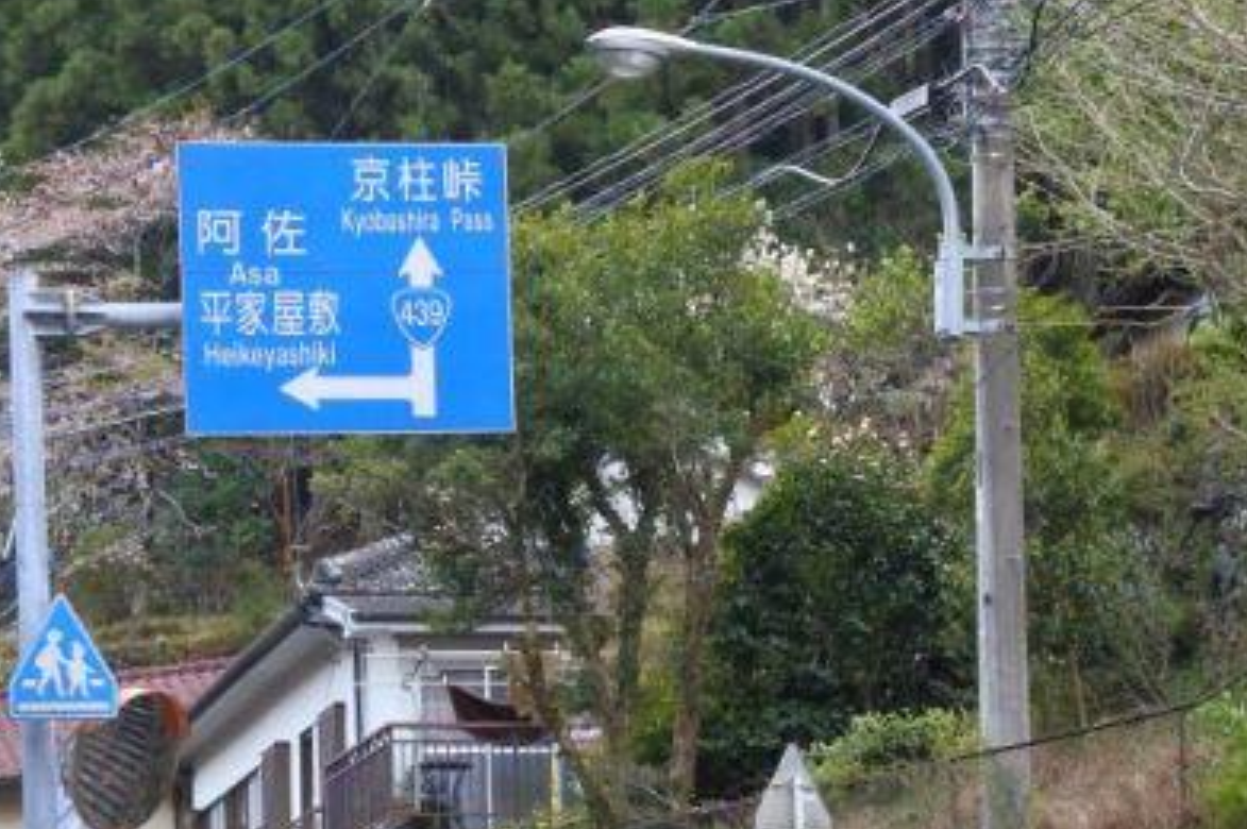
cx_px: 667
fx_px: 4465
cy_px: 622
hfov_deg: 15.9
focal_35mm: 129
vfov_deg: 10.6
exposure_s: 1/125
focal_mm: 21
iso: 720
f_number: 4.8
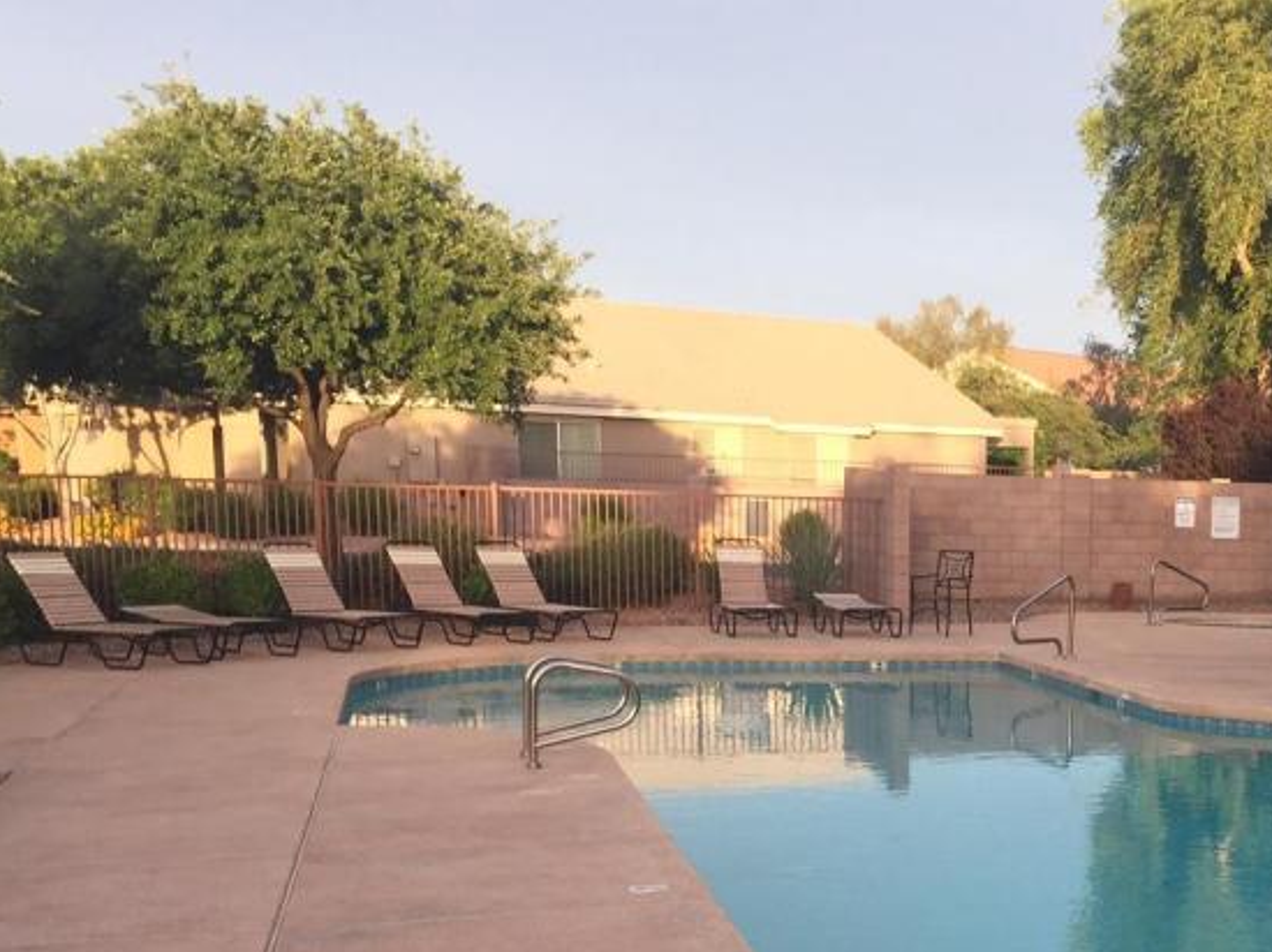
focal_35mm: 54
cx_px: 1140
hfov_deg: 33.7
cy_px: 848
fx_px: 1983
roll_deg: -1.4
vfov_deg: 26.2
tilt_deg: -9.2
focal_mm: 4.15
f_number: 2.2
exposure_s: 1/434
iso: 32
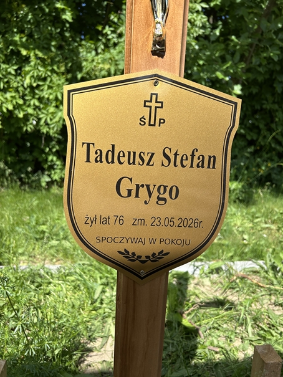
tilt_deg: -11.6
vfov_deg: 67.3
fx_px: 283
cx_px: 142
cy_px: 188
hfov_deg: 53.1
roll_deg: -3.1
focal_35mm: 26
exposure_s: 1/2045
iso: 50
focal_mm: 5.7
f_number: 1.5
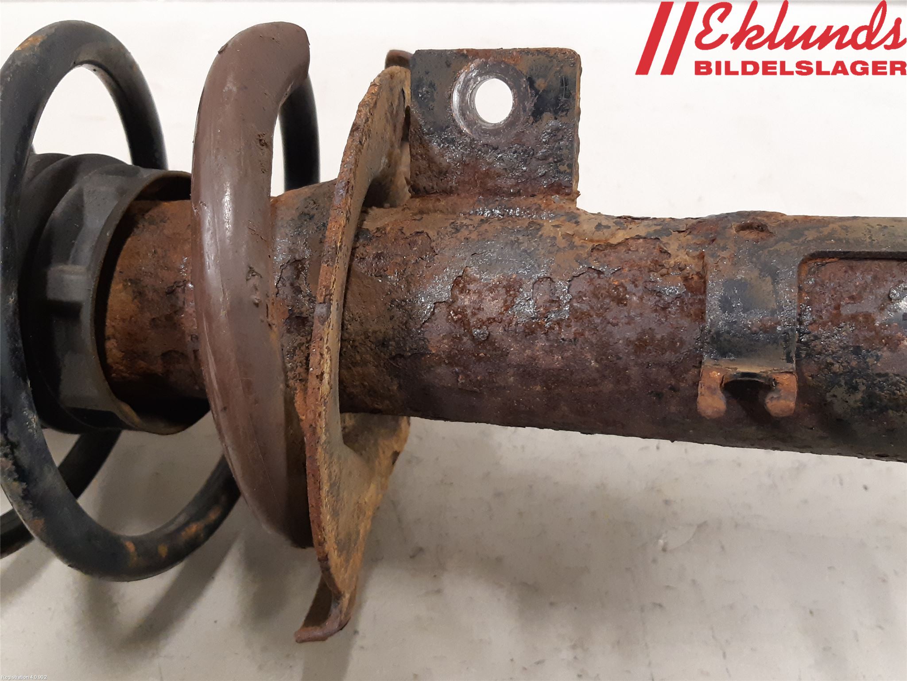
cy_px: 340
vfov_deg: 53.1
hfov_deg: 67.3
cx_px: 454
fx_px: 681
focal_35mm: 26
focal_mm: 3.93
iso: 250
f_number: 1.7
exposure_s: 1/33
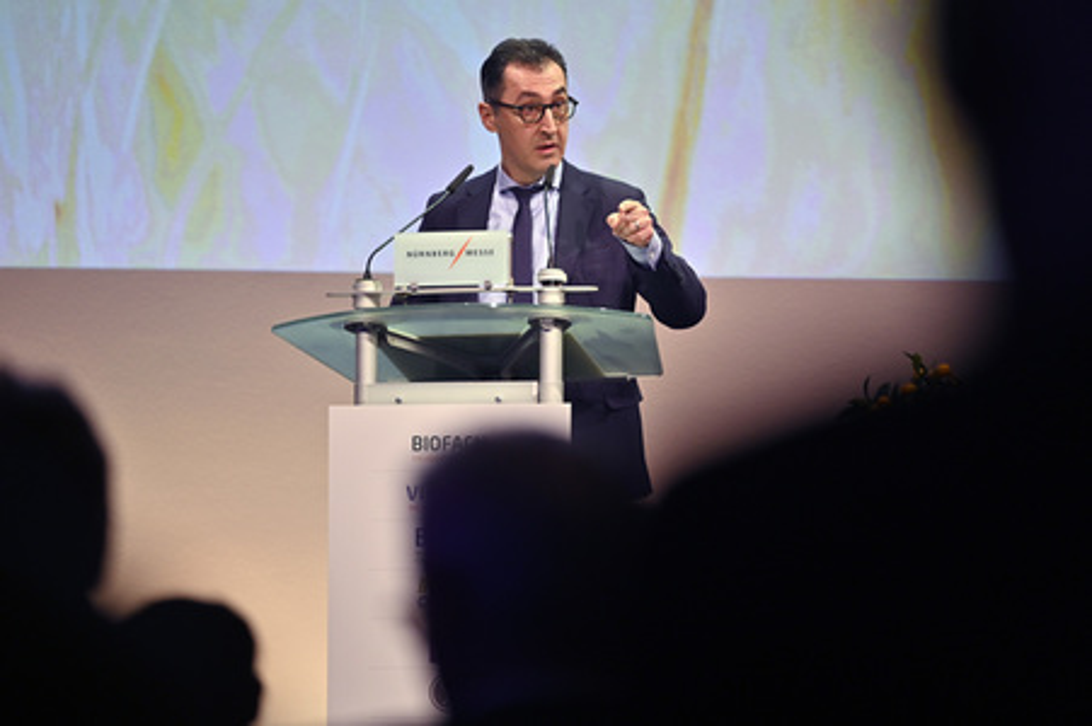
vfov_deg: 6.9
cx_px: 546
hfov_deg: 10.3
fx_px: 6062
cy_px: 363
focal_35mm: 200
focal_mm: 200
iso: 800
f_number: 2.8
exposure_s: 1/500
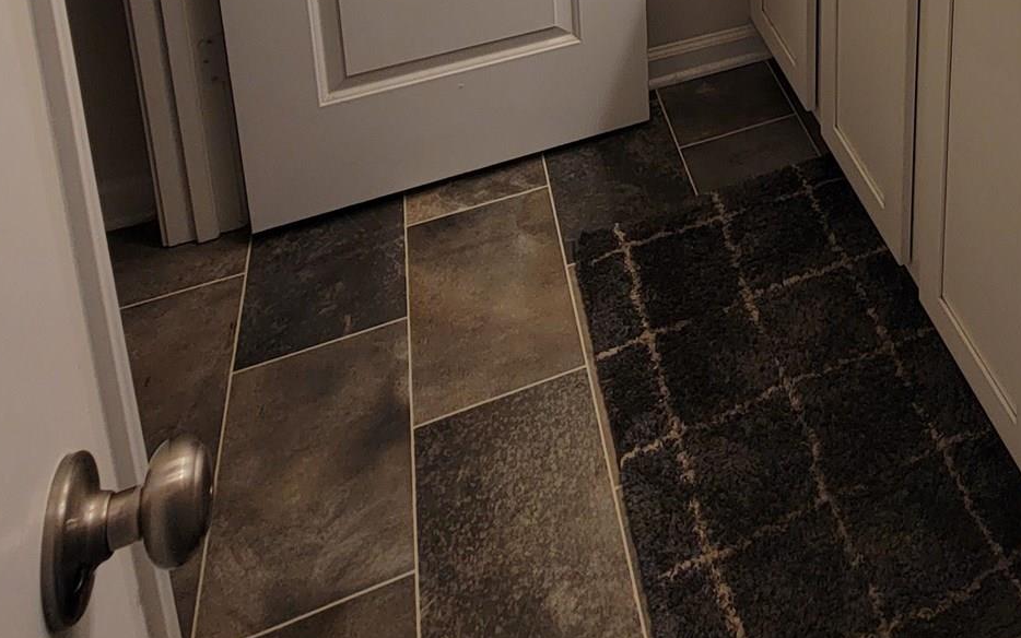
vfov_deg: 26.0
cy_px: -347
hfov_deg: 51.9
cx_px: 859
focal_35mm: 34
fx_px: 946
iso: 100
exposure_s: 1/60
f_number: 2.2
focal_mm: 2.2
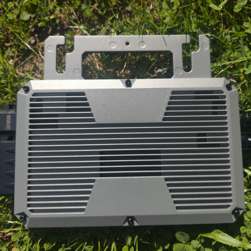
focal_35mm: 29
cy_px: 123
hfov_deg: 55.6
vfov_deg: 55.6
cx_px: 132
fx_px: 238
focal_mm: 4.68
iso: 50
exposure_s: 1/1464
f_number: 1.8
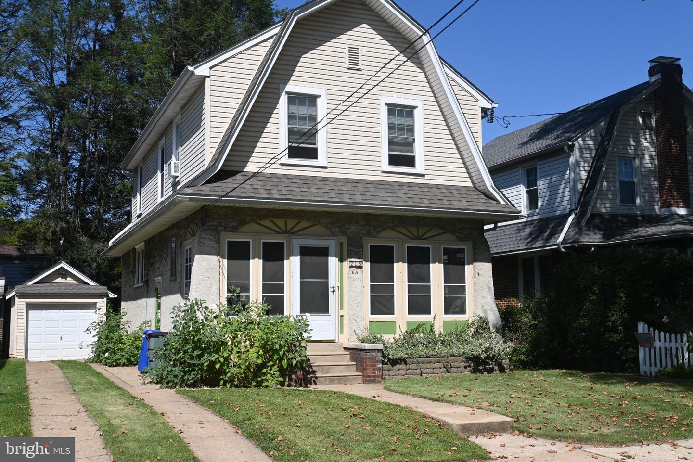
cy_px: 231
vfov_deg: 34.2
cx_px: 346
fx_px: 751
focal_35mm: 39
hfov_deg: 49.6
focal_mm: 26
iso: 100
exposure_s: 1/400
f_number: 7.1
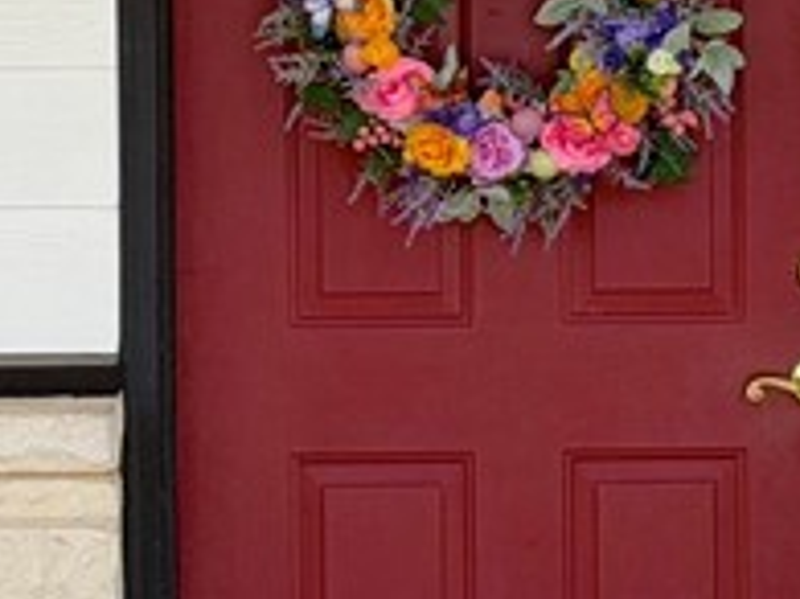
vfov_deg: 5.9
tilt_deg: +0.0
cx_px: 652
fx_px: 5820
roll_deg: +0.4
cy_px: 86
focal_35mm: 252
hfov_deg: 7.8
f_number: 1.78
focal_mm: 6.76
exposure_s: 1/1883
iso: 64
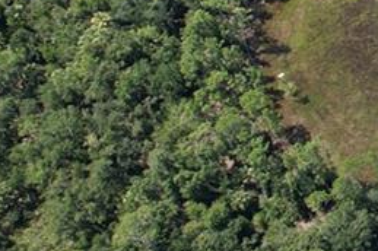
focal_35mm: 136
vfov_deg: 9.9
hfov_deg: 11.8
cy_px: -61
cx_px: 952
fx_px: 1426
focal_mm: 8.38
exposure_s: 1/1000
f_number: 2.8
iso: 100
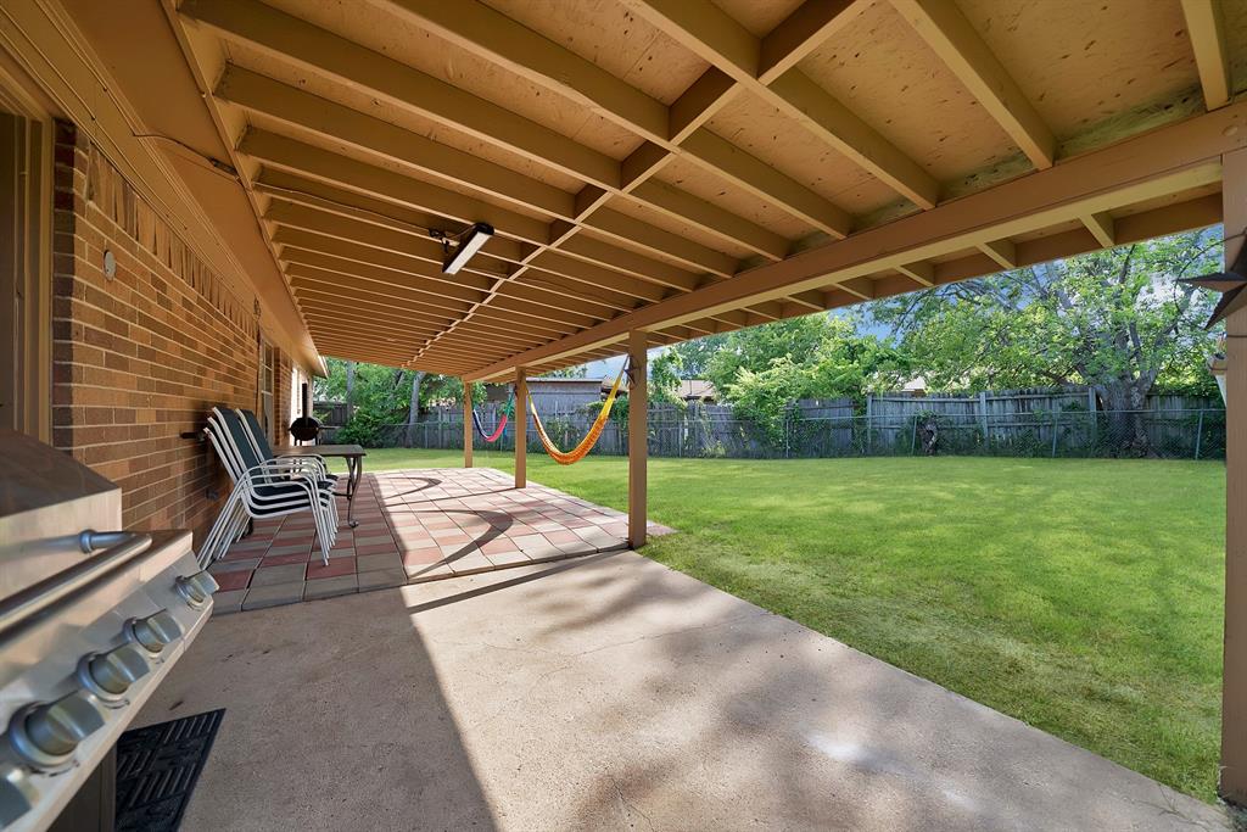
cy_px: 416
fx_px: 416
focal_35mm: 12
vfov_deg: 90.0
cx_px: 624
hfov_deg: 112.6
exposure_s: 1/320
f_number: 4
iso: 640
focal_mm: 12
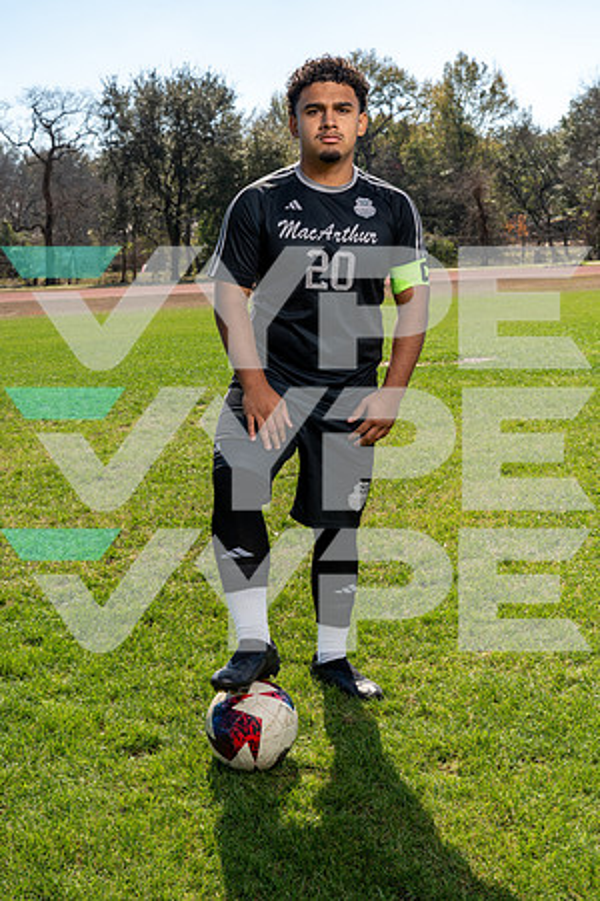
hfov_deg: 30.5
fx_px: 1100
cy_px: 450
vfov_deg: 44.5
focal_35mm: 44
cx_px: 300
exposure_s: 1/200
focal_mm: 44
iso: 100
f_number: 9
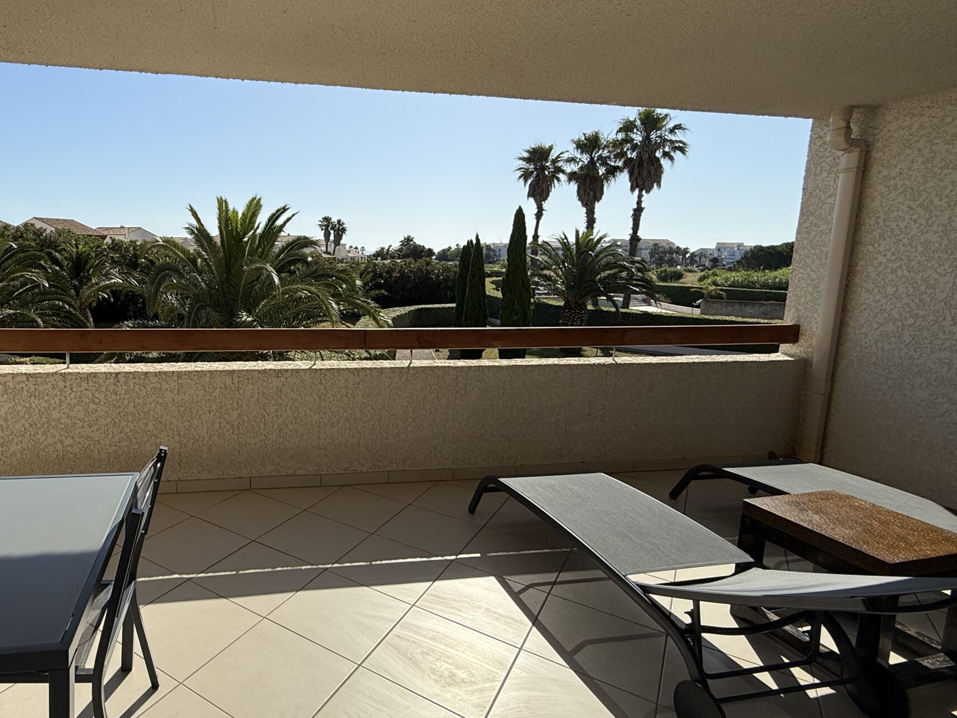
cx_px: 317
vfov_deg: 63.3
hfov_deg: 76.4
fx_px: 581
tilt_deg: -8.8
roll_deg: -1.4
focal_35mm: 21
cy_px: 330
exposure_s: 1/3289
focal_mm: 2.22
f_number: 2.2
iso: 50
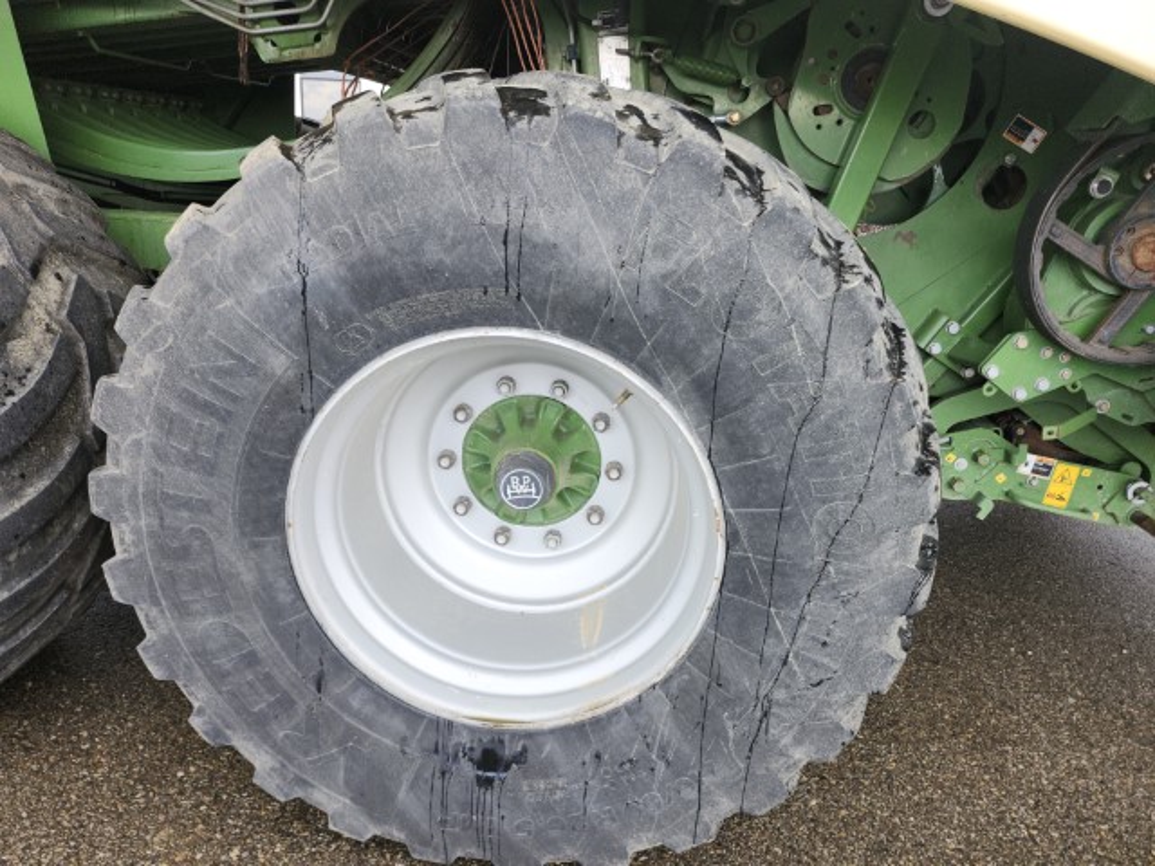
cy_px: 433
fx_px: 767
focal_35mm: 23
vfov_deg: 58.9
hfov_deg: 73.9
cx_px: 578
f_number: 1.8
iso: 64
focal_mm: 5.54
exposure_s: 1/180
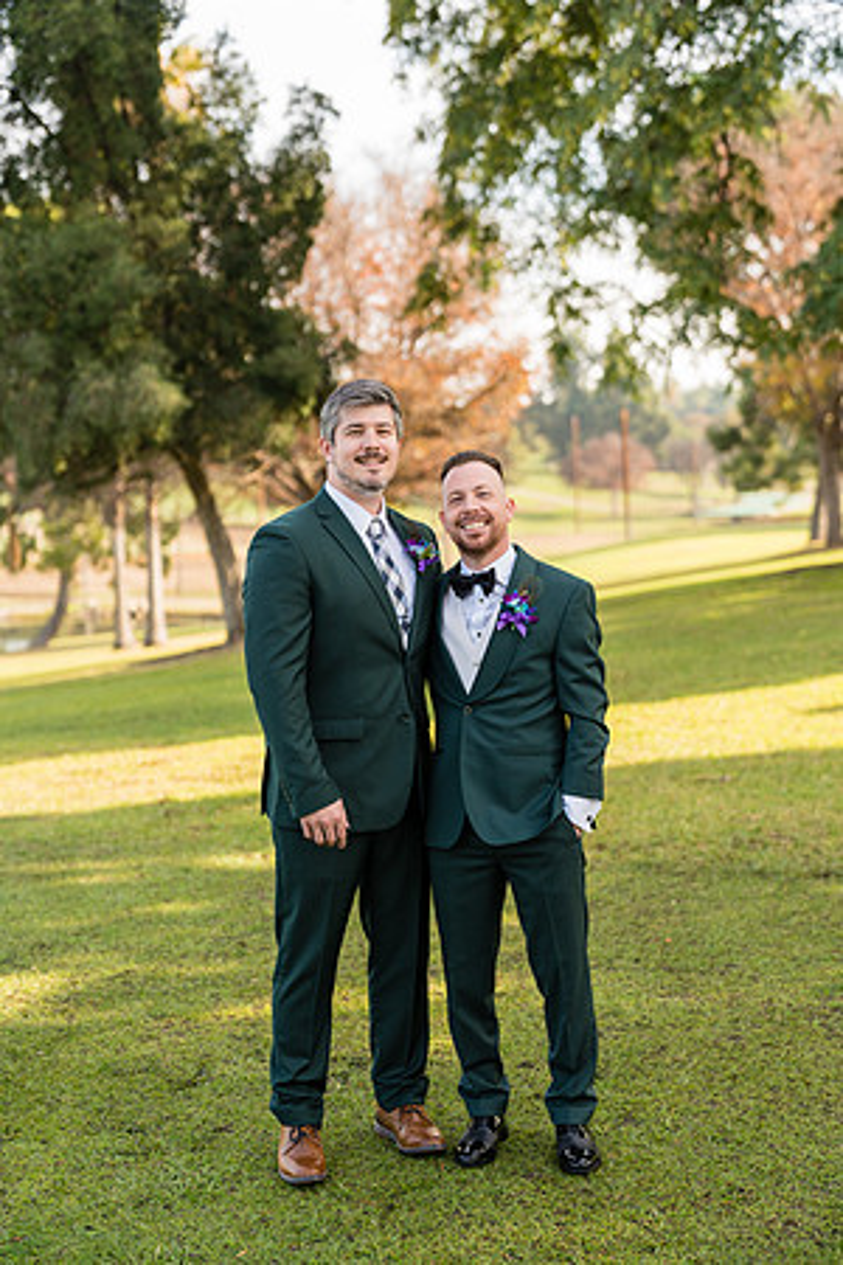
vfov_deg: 39.6
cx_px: 422
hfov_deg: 27.0
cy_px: 632
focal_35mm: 50
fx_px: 1756
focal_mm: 50
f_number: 2
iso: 320
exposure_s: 1/2000
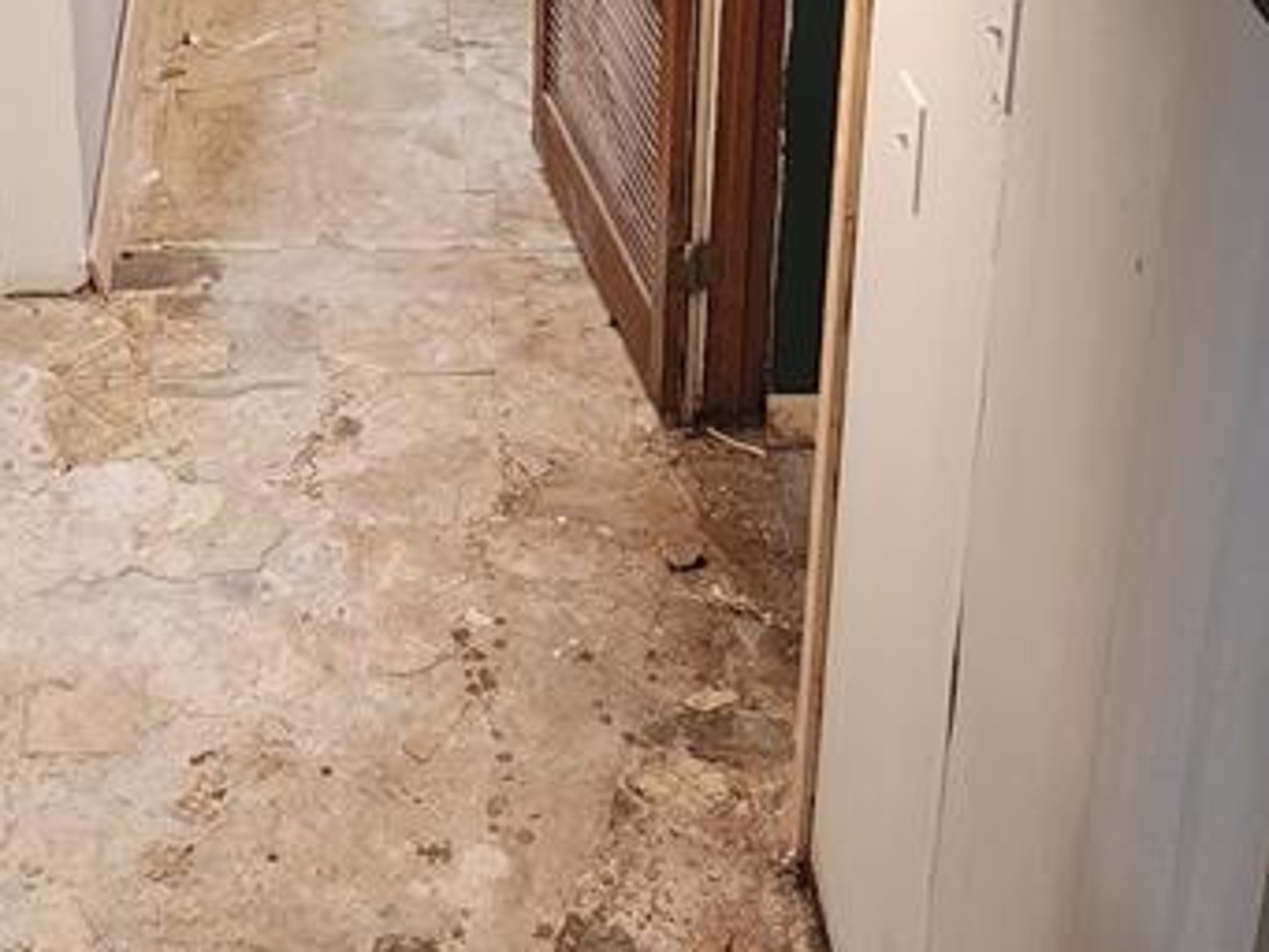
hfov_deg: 27.7
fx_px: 2530
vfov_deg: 20.2
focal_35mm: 69
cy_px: -138
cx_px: 287
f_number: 1.8
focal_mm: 6.4
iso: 100
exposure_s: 1/40
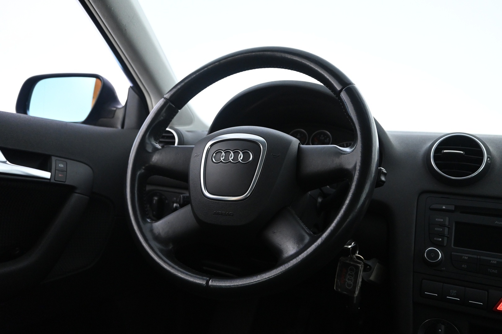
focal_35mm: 30
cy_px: 167
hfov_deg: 61.9
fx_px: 418
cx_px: 251
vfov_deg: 43.6
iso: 3200
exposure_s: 1/30
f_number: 3.8
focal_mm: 20
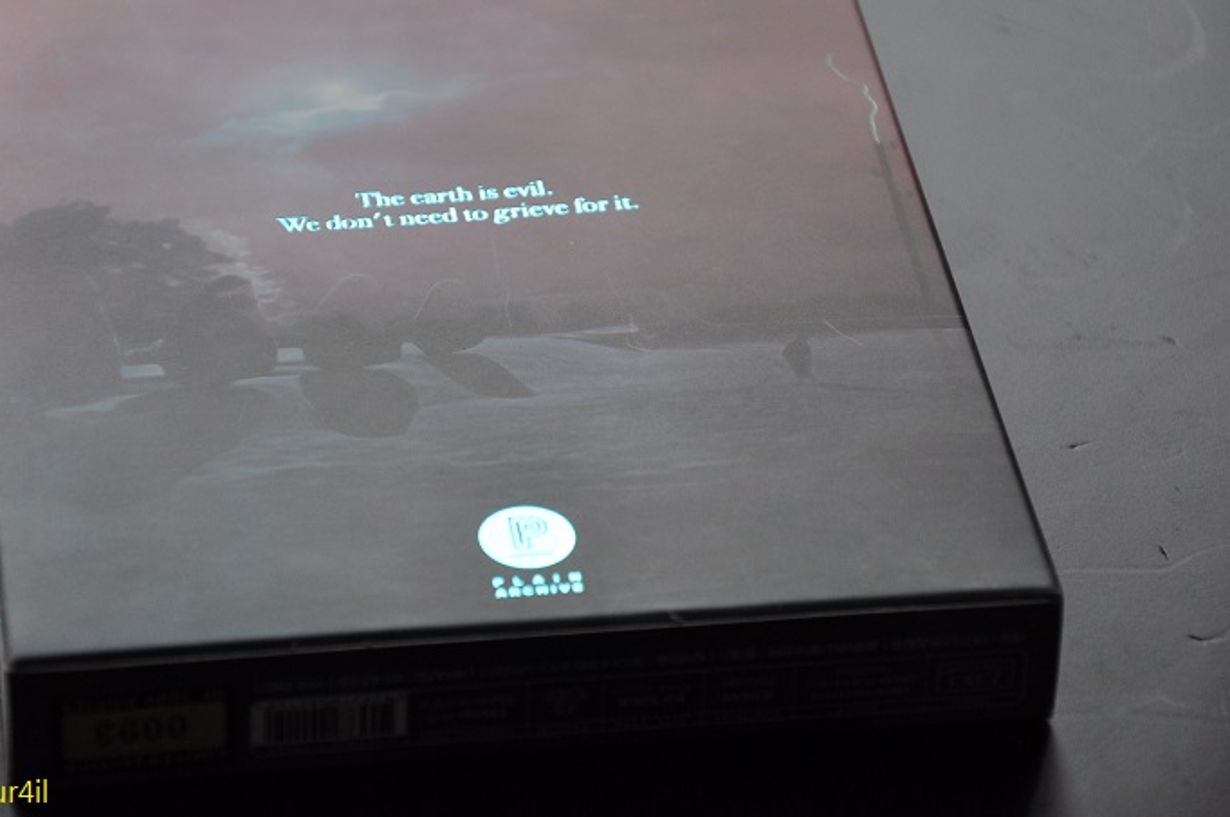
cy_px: 344
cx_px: 512
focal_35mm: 186
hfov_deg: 11.1
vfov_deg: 7.4
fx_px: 6333
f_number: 5.6
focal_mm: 105
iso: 720
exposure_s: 1/125
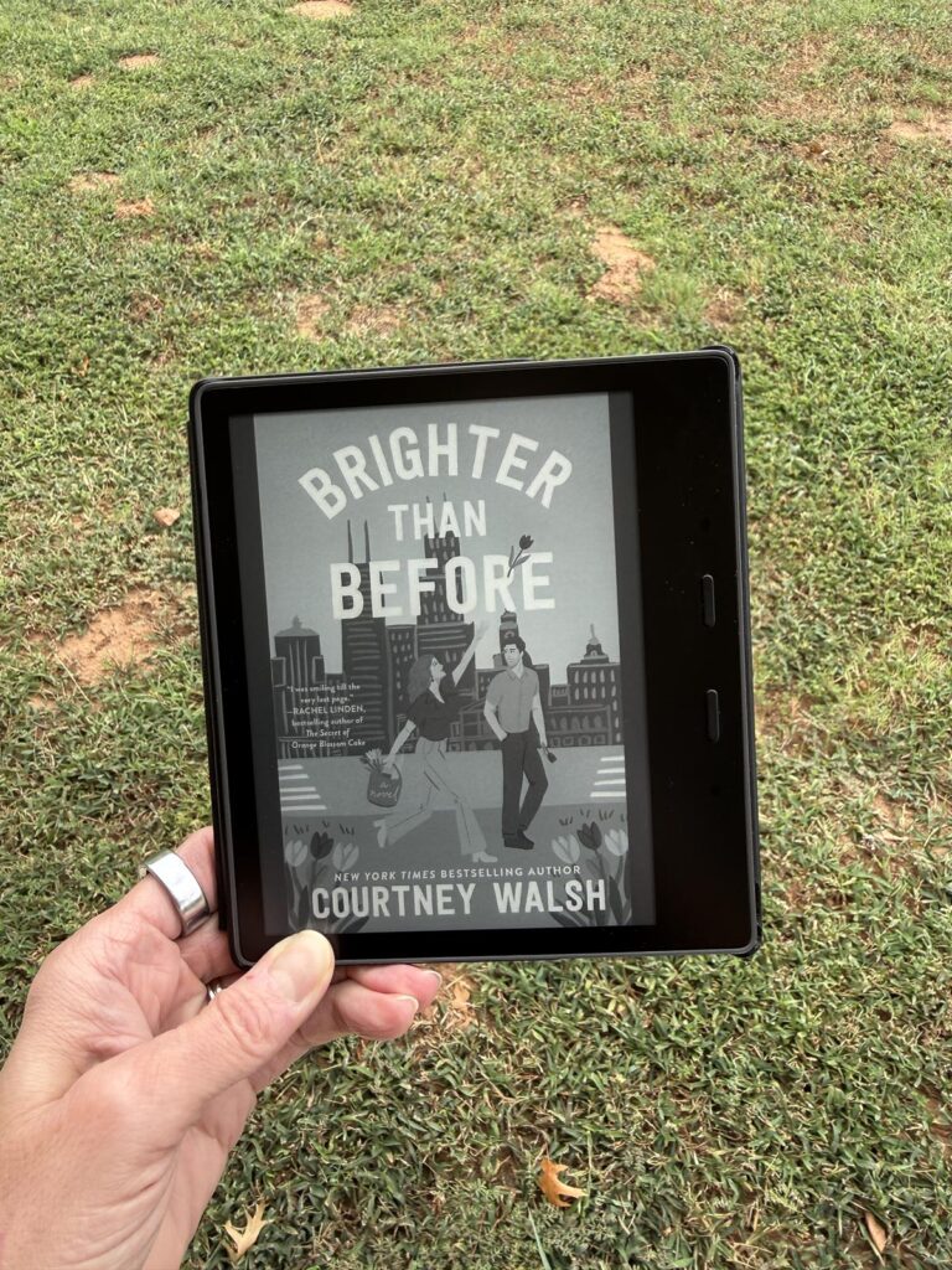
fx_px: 880
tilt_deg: -51.8
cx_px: 476
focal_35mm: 24
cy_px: 635
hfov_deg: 56.8
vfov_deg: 71.6
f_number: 2.2
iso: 40
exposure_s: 1/224
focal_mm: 2.22
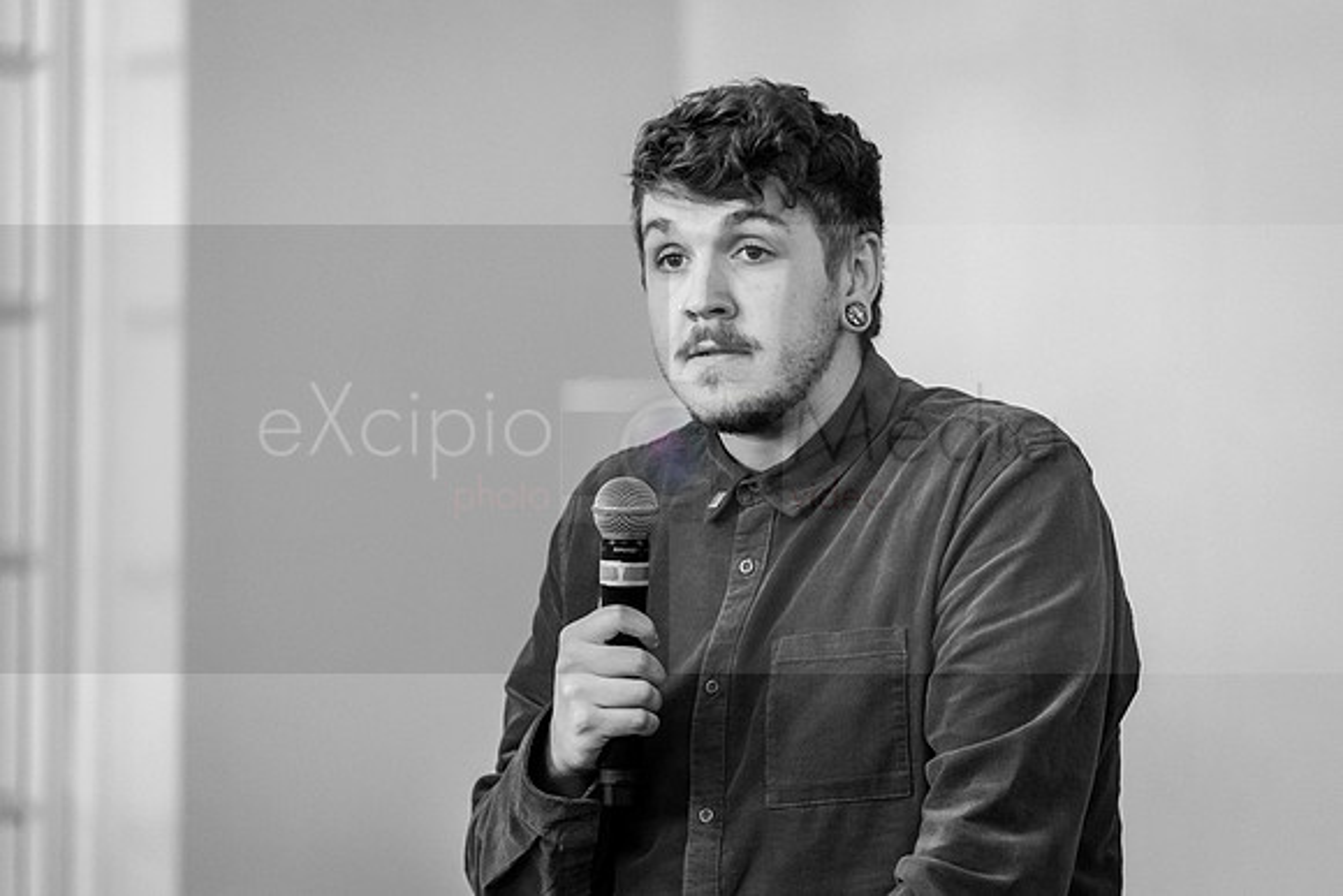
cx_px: 692
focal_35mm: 229
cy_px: 512
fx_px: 8526
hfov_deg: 9.0
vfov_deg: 6.0
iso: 6400
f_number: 2.8
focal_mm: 200
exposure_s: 1/100
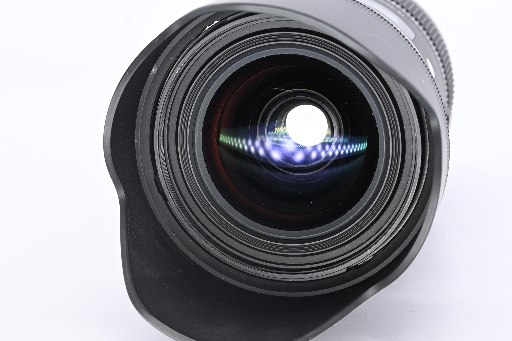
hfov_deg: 19.6
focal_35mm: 104
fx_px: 1479
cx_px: 280
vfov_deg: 13.2
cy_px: 169
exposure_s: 1/100
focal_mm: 50
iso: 500
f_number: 9
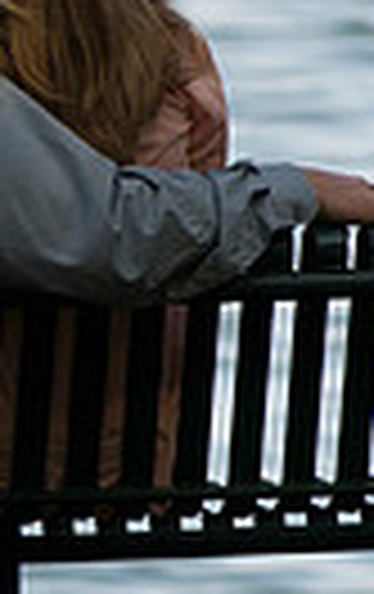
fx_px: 14484
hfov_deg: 1.5
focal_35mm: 892
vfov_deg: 2.4
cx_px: -297
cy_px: 266
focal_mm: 200
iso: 250
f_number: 5
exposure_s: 1/320
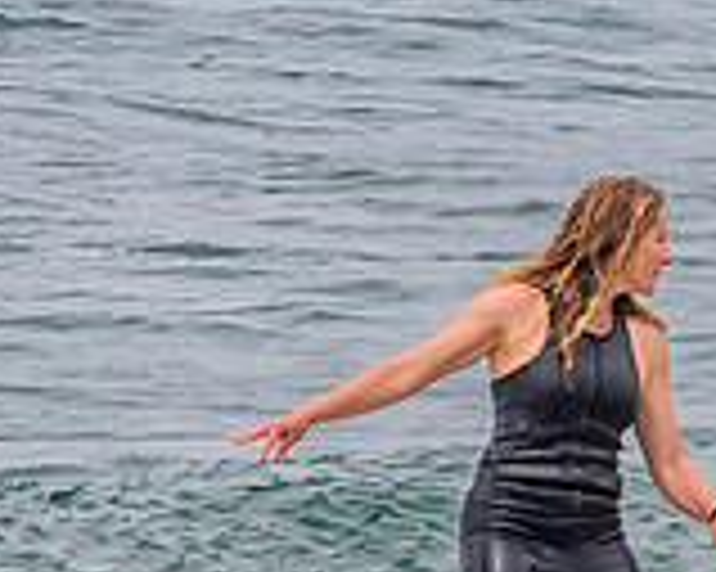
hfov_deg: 0.5
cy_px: 393
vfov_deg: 0.4
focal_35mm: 3743
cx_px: 890
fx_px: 79269
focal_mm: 800
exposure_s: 1/2000
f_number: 11
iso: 800
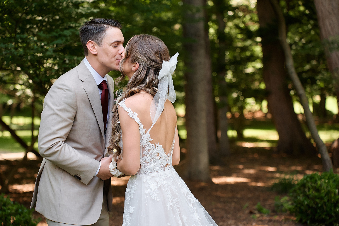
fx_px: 810
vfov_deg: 15.9
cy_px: 119
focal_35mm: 86
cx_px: 150
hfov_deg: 23.6
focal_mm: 75
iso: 500
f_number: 2.8
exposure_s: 1/500
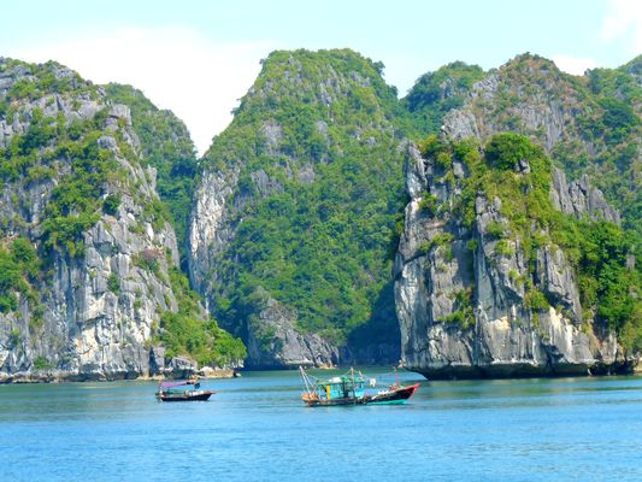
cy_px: 241
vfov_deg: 7.7
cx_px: 321
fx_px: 3562
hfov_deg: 10.3
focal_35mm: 192
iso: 100
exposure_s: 1/320
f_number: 5.6
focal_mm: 34.2
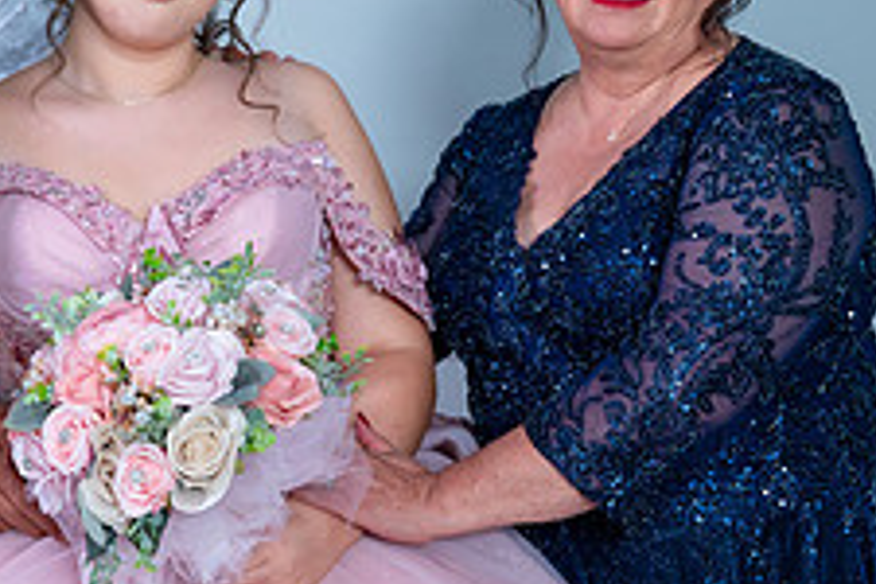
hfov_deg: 21.5
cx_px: 106
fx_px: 2263
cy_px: 223
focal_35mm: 93
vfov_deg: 14.7
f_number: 4
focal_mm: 35
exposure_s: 1/60
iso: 1250
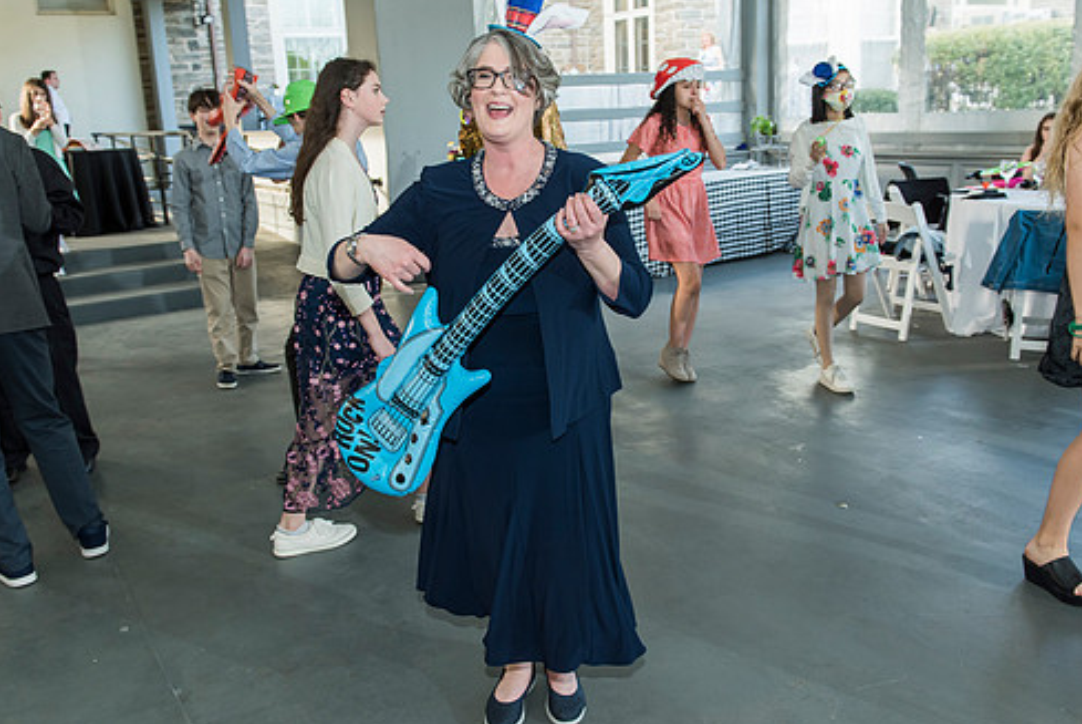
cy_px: 316
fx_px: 963
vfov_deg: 41.1
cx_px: 531
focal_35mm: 32
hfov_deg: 58.7
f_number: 4
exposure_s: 1/160
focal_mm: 27
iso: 640
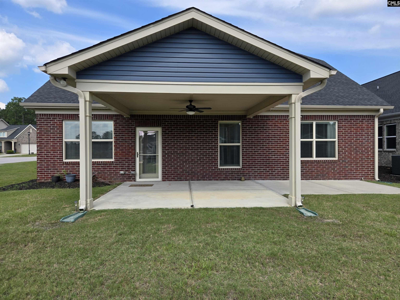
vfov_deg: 58.9
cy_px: 150
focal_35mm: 23
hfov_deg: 73.9
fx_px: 266
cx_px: 200
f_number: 1.8
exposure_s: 1/2921
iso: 64
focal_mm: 5.4
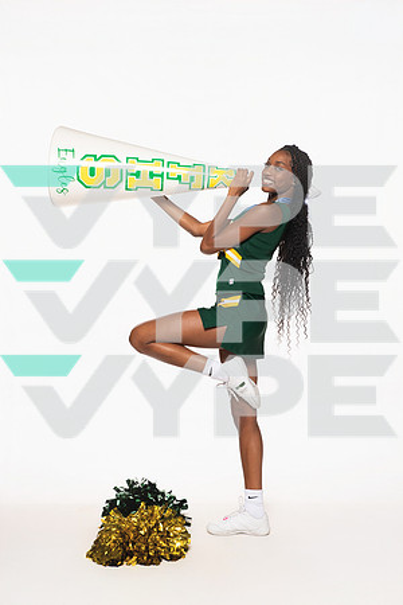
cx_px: 202
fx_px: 873
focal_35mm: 52
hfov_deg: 26.0
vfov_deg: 38.2
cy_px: 302
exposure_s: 1/320
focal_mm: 52
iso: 800
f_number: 7.1
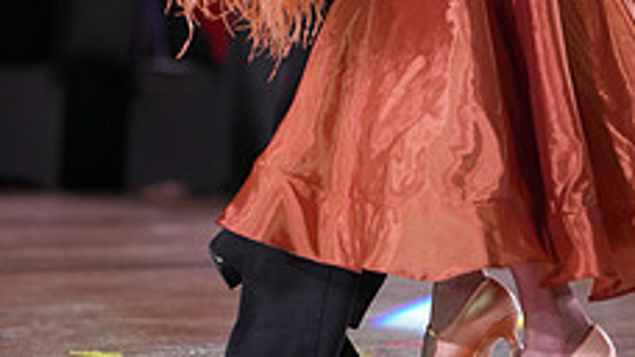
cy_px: -301
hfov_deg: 6.5
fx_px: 5554
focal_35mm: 330
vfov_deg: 3.6
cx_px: 419
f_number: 2.8
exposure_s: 1/500
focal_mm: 124
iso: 800
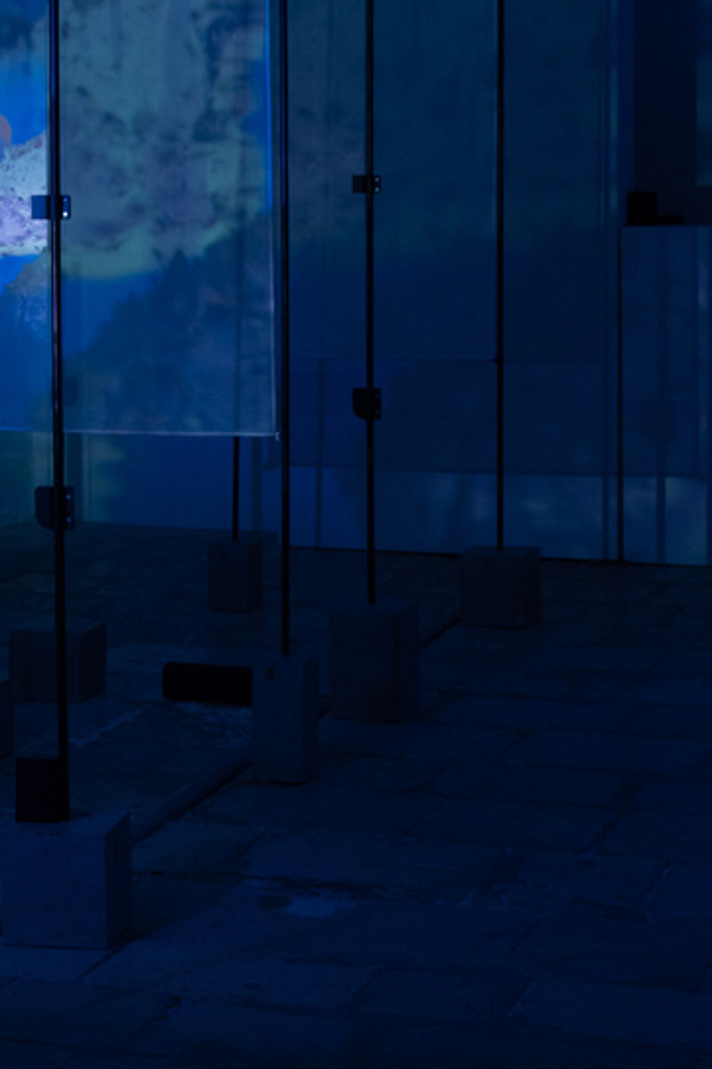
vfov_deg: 21.7
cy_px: 231
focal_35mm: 93
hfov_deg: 14.7
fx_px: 2761
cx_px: 203
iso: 1000
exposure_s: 1/8
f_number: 7.1
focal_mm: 36
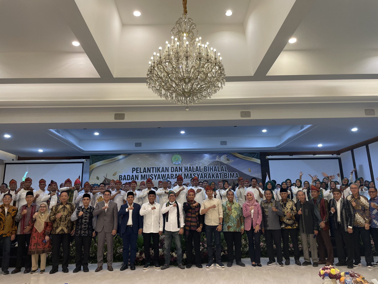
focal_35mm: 26
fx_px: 284
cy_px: 142
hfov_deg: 67.3
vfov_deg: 53.1
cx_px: 189
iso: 125
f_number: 1.6
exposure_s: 1/100
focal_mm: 4.2
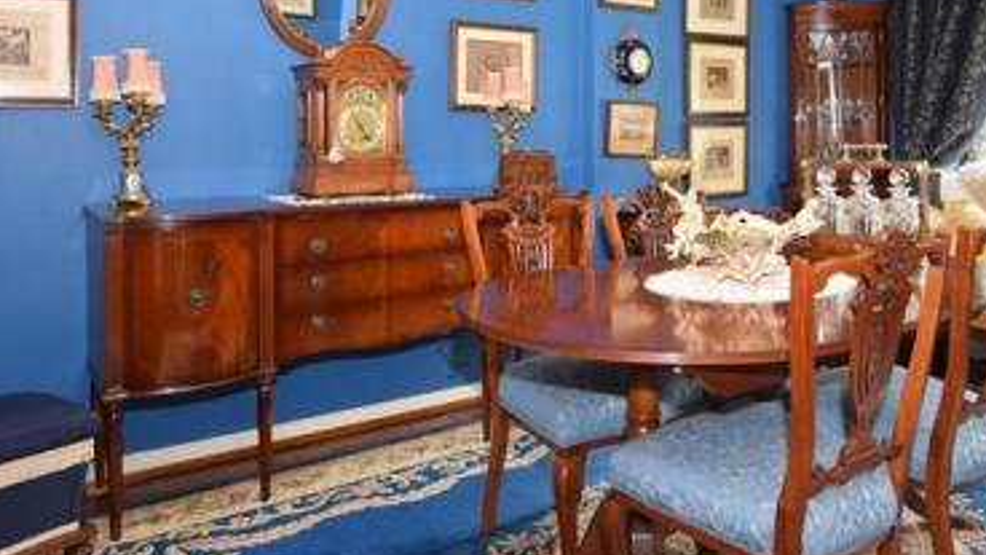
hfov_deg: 67.7
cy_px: 127
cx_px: 555
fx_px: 732
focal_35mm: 28
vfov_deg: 40.1
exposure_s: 1/13
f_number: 5.6
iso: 400
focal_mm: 10
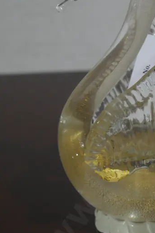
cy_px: 90
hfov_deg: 12.9
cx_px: 174
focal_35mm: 104
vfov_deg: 19.6
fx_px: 672
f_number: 5.3
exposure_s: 1/60
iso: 400
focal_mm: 25
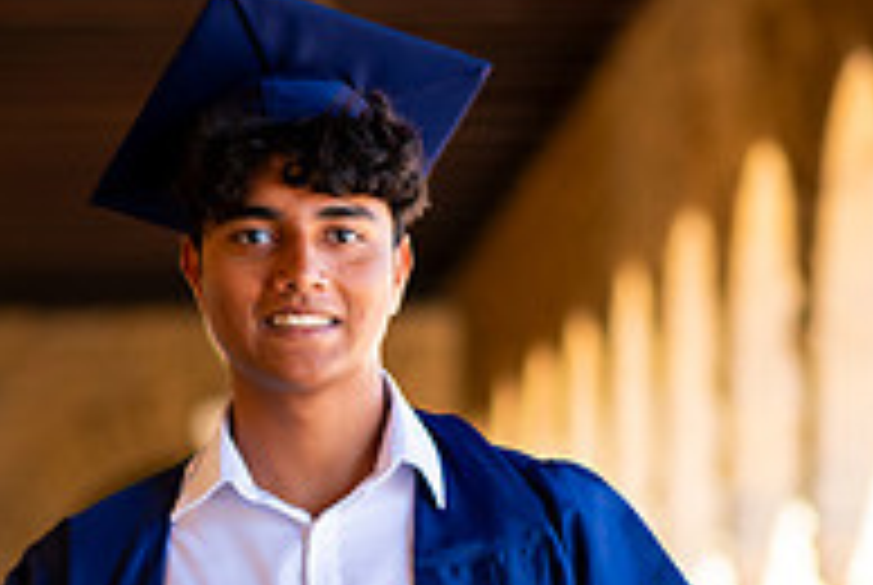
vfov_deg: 5.4
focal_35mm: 254
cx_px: 288
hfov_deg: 8.1
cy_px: 700
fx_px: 6169
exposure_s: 1/200
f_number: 2.8
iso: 64
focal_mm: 85
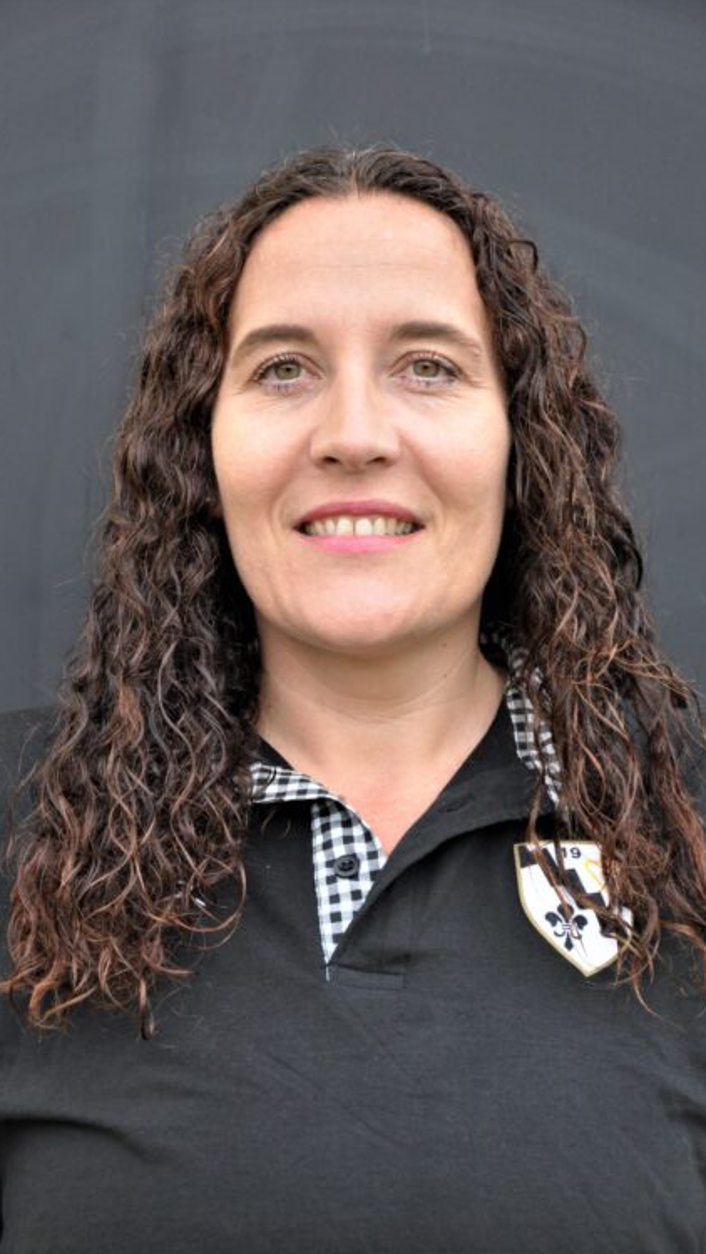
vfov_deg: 20.6
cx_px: 330
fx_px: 3460
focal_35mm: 104
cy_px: 626
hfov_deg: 11.6
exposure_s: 1/200
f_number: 5.3
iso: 400
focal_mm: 66
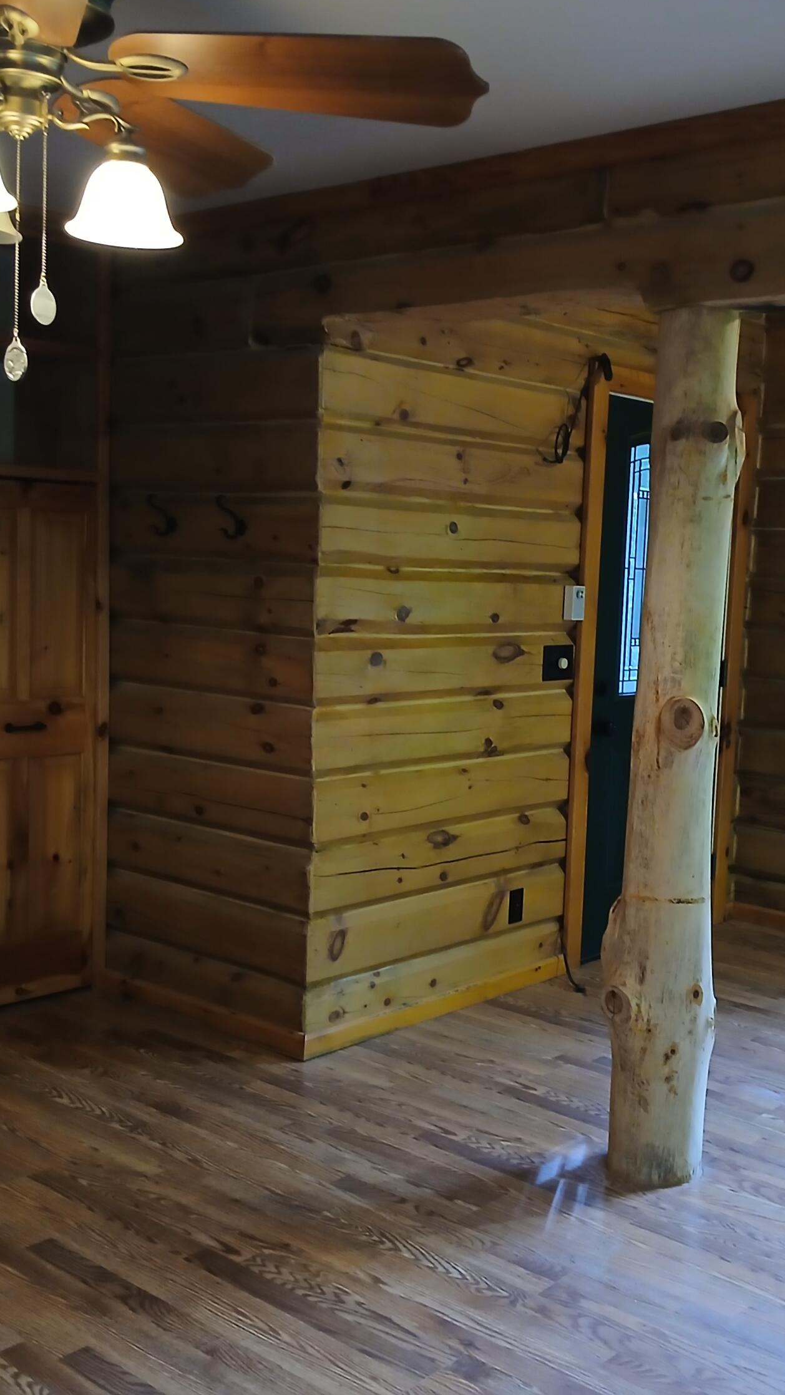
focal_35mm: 38
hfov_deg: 31.1
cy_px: 694
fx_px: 1406
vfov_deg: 52.8
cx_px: 487
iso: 320
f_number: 1.8
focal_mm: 3.98
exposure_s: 1/24
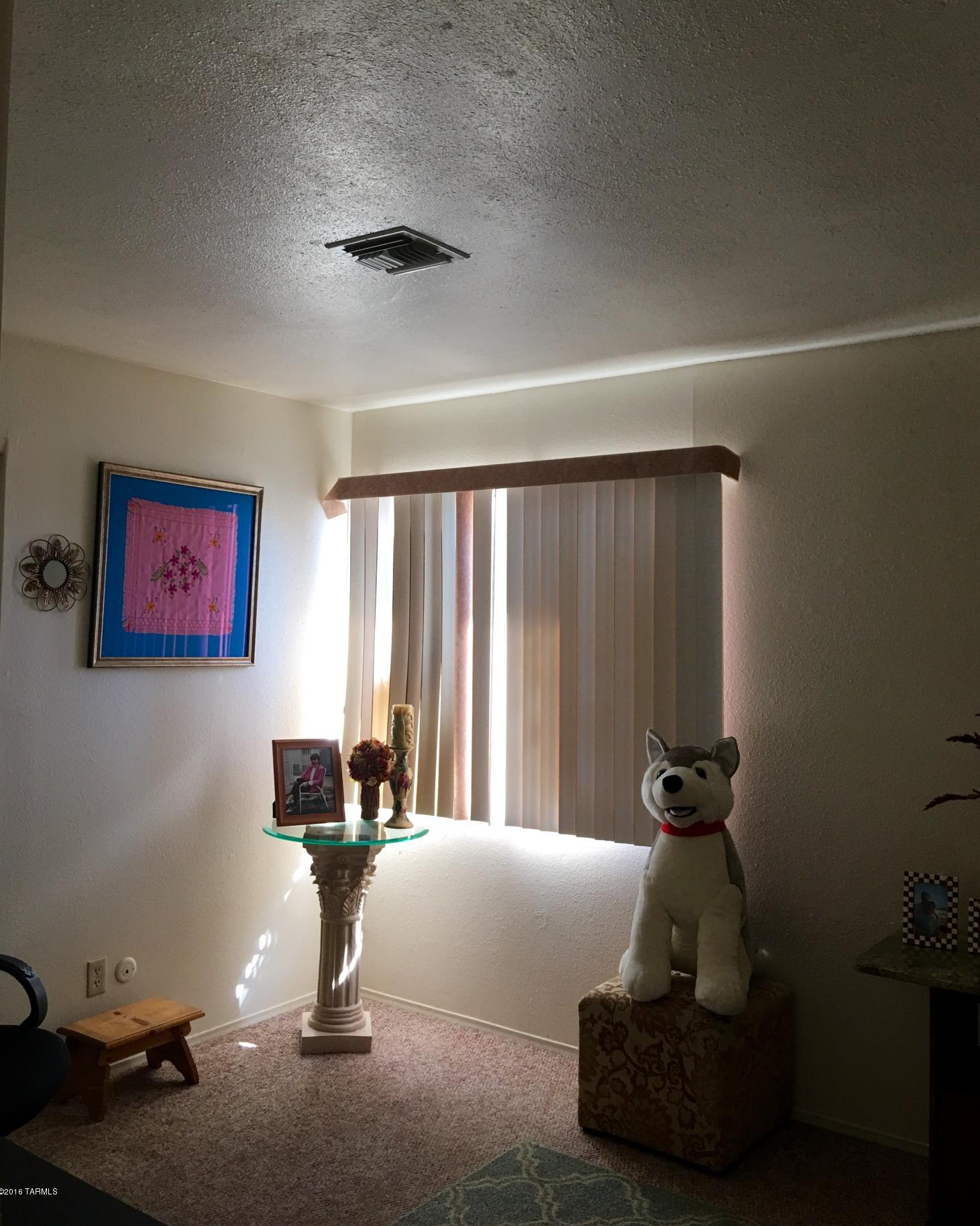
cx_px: 497
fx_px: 1124
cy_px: 563
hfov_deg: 47.1
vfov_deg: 57.1
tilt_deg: +1.8
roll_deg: -0.4
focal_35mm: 31
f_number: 2.2
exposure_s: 1/30
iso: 32
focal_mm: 4.15
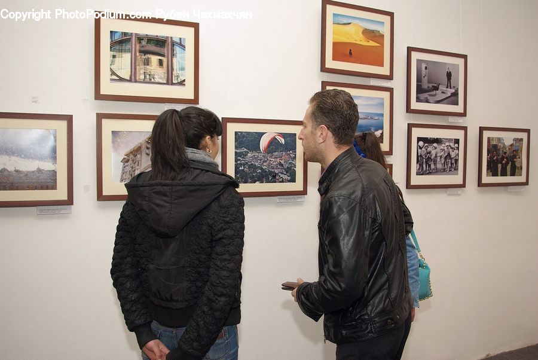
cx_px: 269
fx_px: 471
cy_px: 180
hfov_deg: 59.4
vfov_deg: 41.8
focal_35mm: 32
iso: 400
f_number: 5.6
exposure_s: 1/60
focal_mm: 21
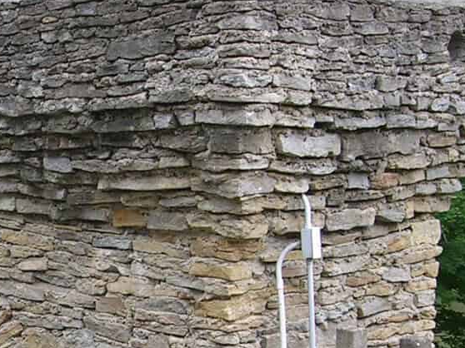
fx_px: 1464
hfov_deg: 17.5
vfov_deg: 13.3
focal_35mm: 109
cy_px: 376
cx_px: -25
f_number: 2.8
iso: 50
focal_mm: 5.8
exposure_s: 1/180
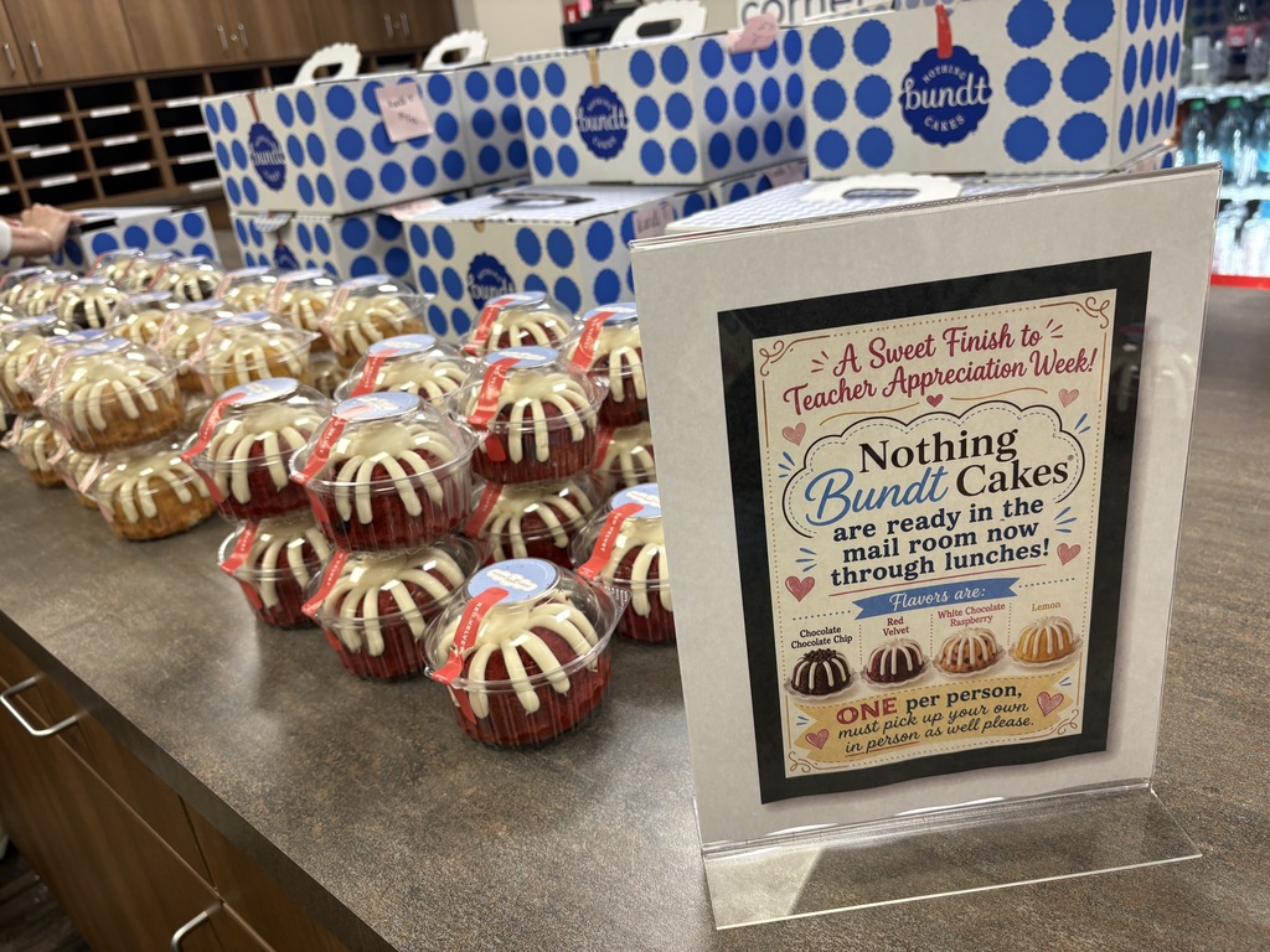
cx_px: 635
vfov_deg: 53.1
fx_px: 954
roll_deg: +7.5
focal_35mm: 26
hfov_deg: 67.3
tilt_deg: -24.0
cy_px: 476
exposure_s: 1/60
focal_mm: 5.96
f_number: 1.6
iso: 80
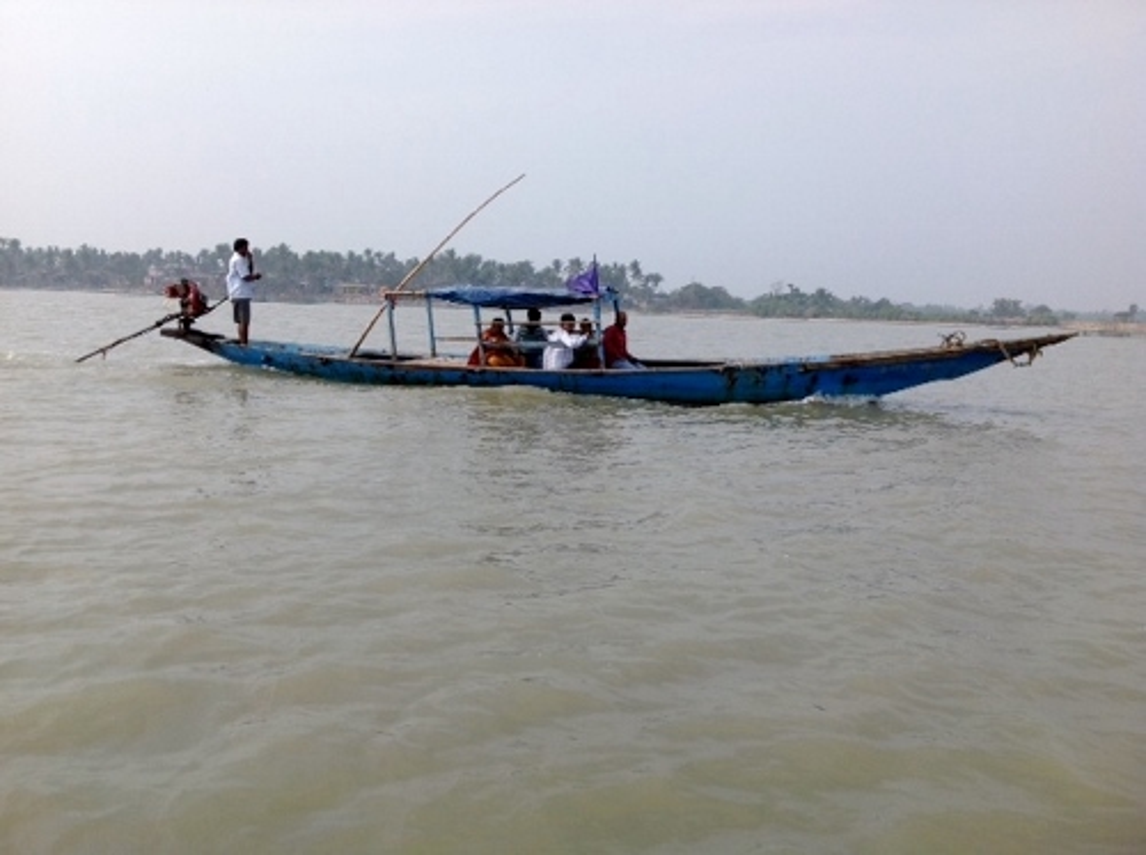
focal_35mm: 35
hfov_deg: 52.7
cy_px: 428
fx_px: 1156
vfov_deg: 40.6
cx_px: 573
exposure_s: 1/1779
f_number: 2.4
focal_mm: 4.28
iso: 50
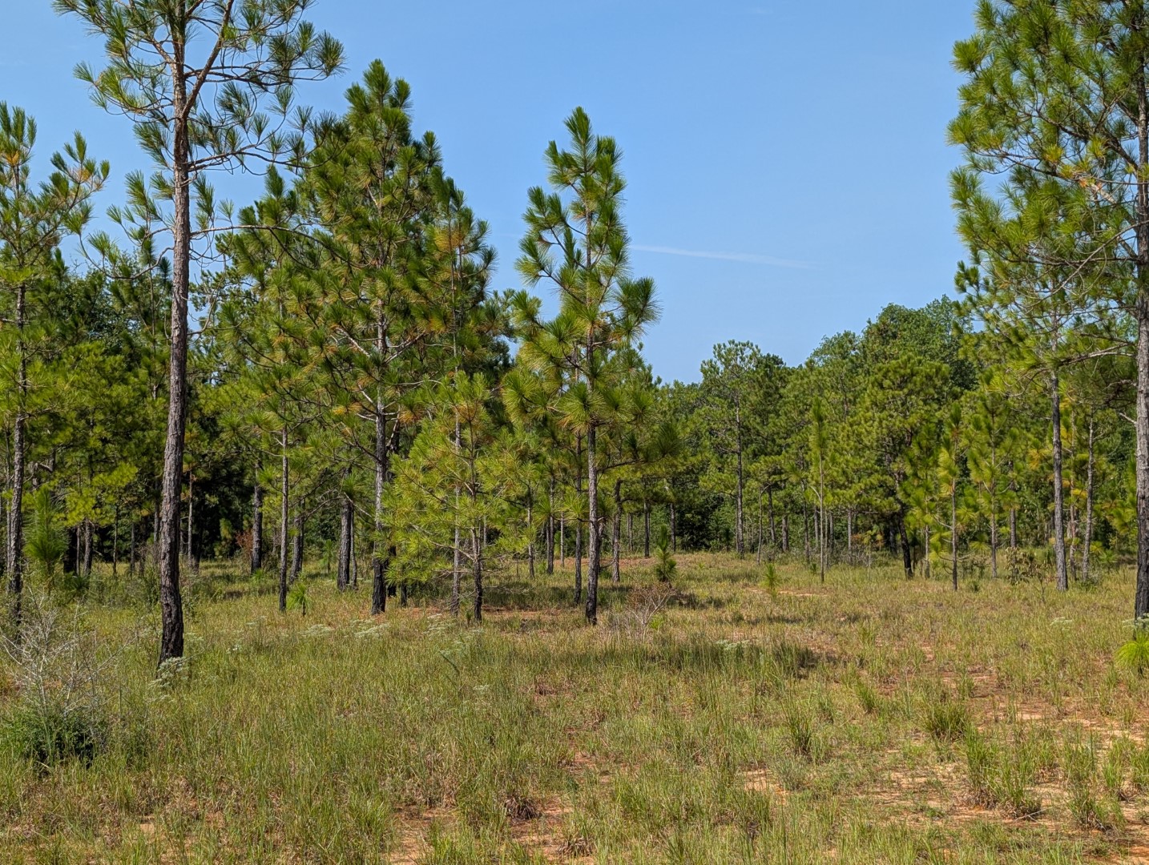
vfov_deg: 29.8
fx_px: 1629
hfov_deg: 38.9
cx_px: 574
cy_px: 432
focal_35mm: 49
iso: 22
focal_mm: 6.9
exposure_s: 1/965
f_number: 1.68
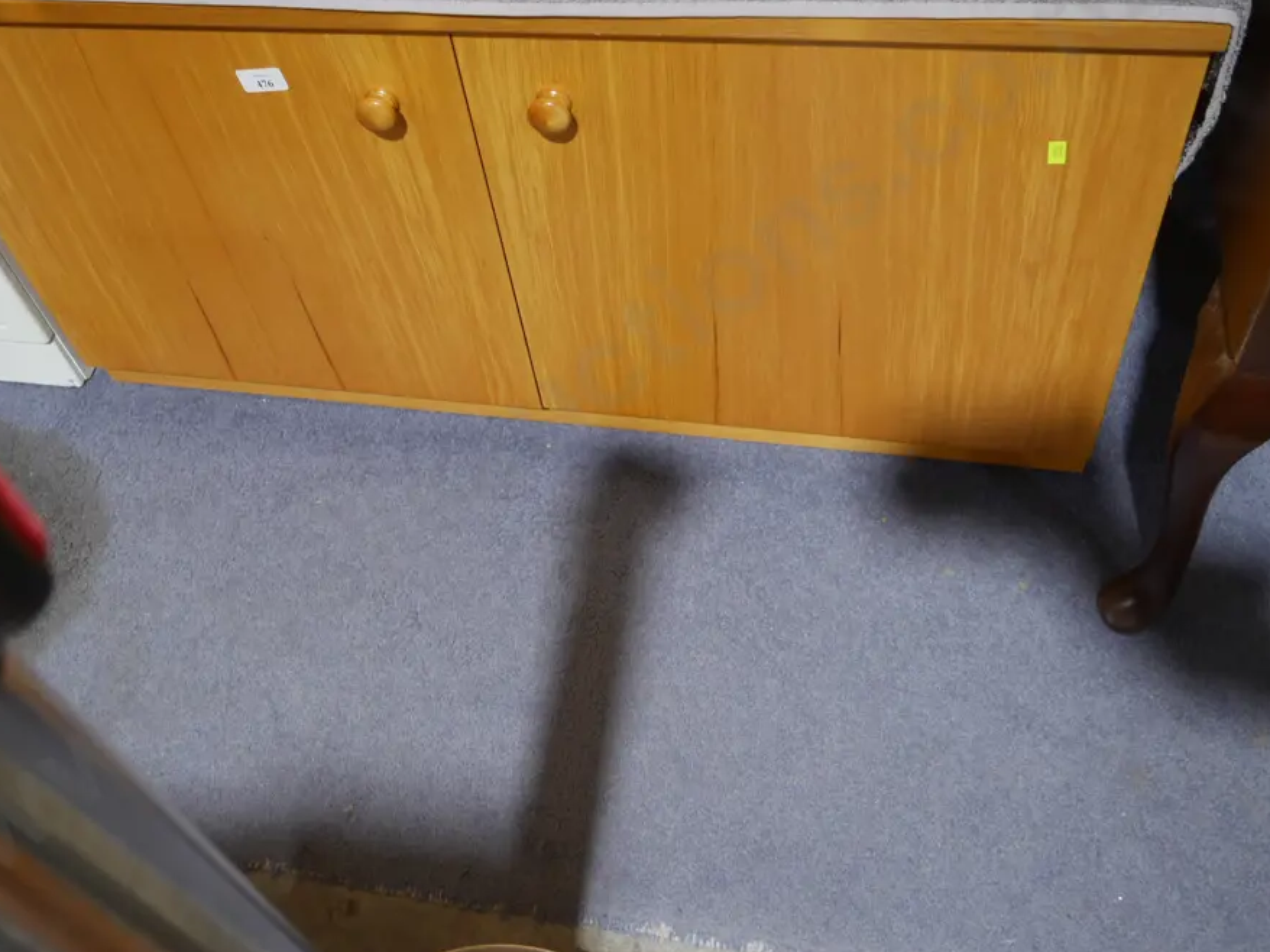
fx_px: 1284
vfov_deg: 40.6
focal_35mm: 35
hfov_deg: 52.5
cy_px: 409
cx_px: 560
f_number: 3.6
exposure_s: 1/60
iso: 640
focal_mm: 15
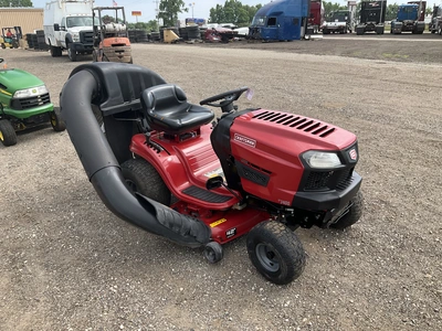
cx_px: 221
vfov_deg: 48.2
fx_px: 370
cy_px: 166
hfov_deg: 61.7
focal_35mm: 29
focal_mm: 3
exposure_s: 1/709
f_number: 1.8
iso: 25
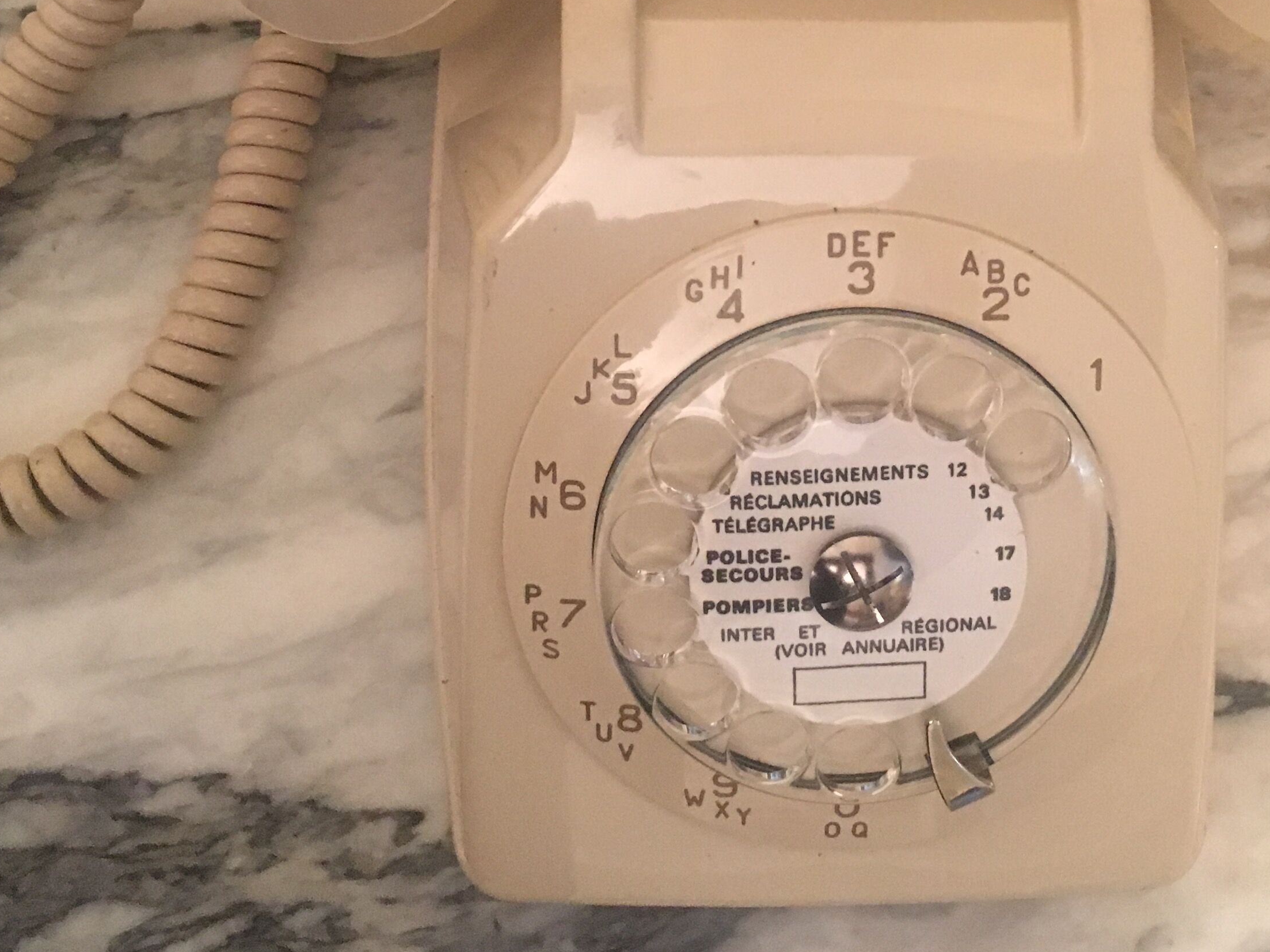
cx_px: 759
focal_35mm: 53
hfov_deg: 36.0
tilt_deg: -76.8
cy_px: 190
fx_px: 1945
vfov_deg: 27.0
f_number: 2.2
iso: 250
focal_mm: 4.15
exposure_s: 1/17
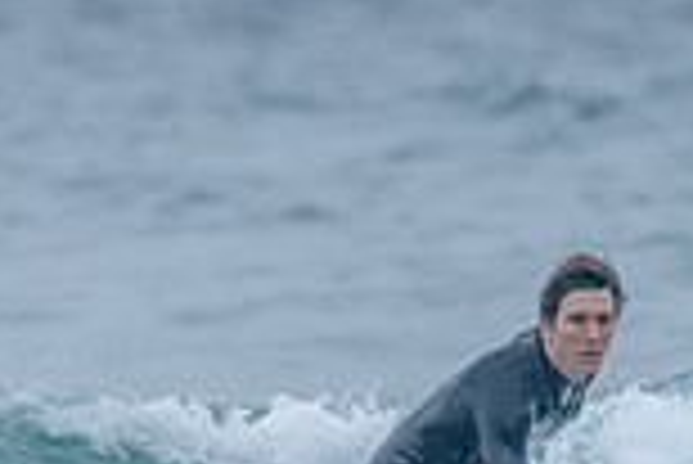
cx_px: 328
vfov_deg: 0.6
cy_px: 547
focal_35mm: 2304
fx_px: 44393
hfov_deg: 0.9
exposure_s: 1/1250
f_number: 5.6
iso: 640
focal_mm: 500
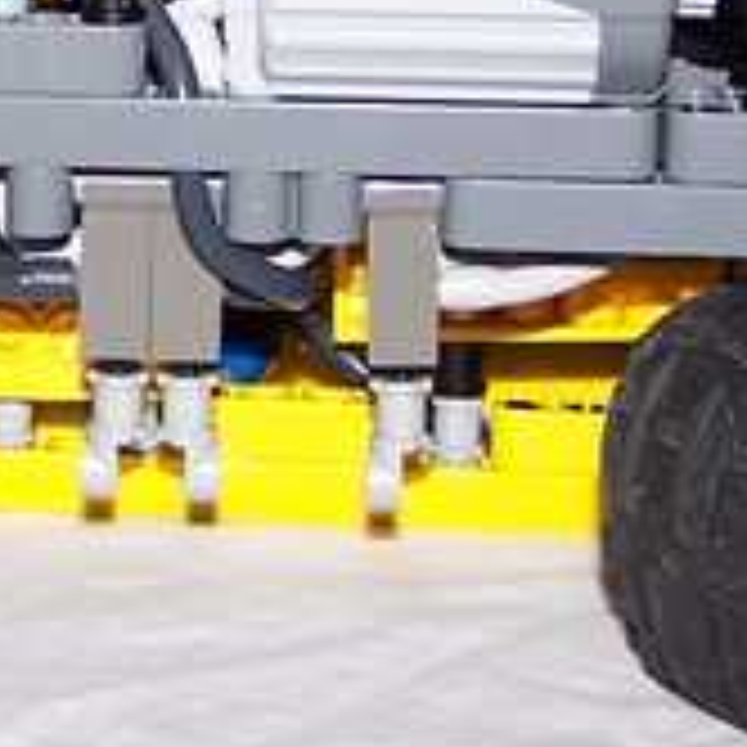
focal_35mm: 162
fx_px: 3955
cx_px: -22
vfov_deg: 10.7
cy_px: -9
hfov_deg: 10.7
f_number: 2.8
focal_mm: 6.3
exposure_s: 1/60
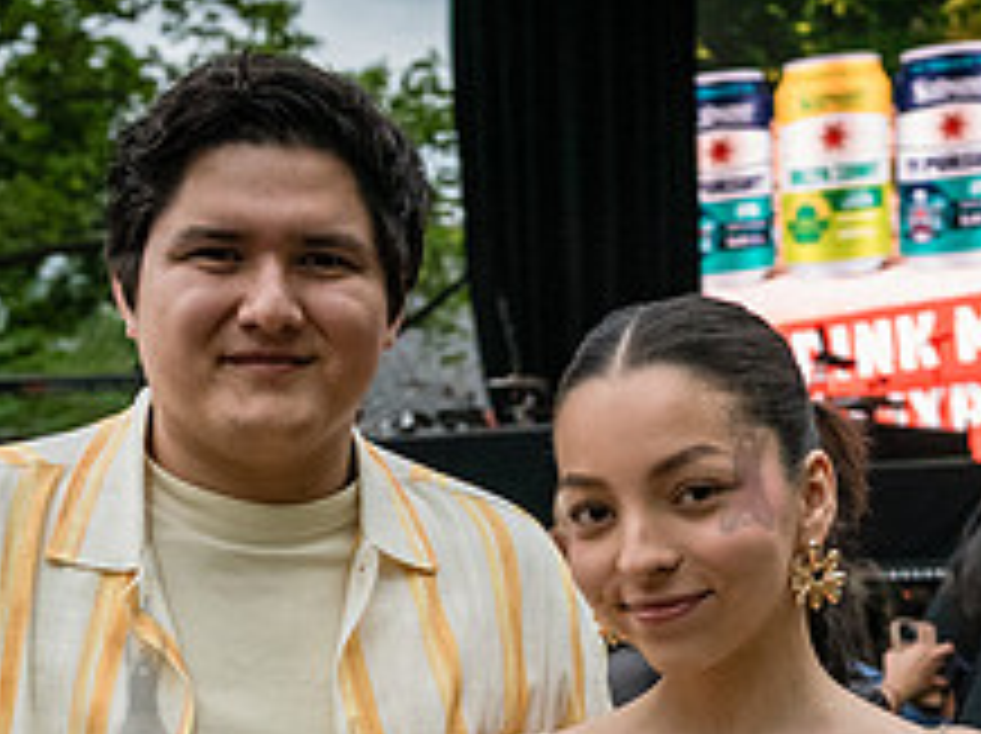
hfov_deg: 17.5
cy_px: 903
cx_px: 692
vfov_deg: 12.8
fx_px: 3171
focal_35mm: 112
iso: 4000
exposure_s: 1/3200
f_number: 4.5
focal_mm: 42
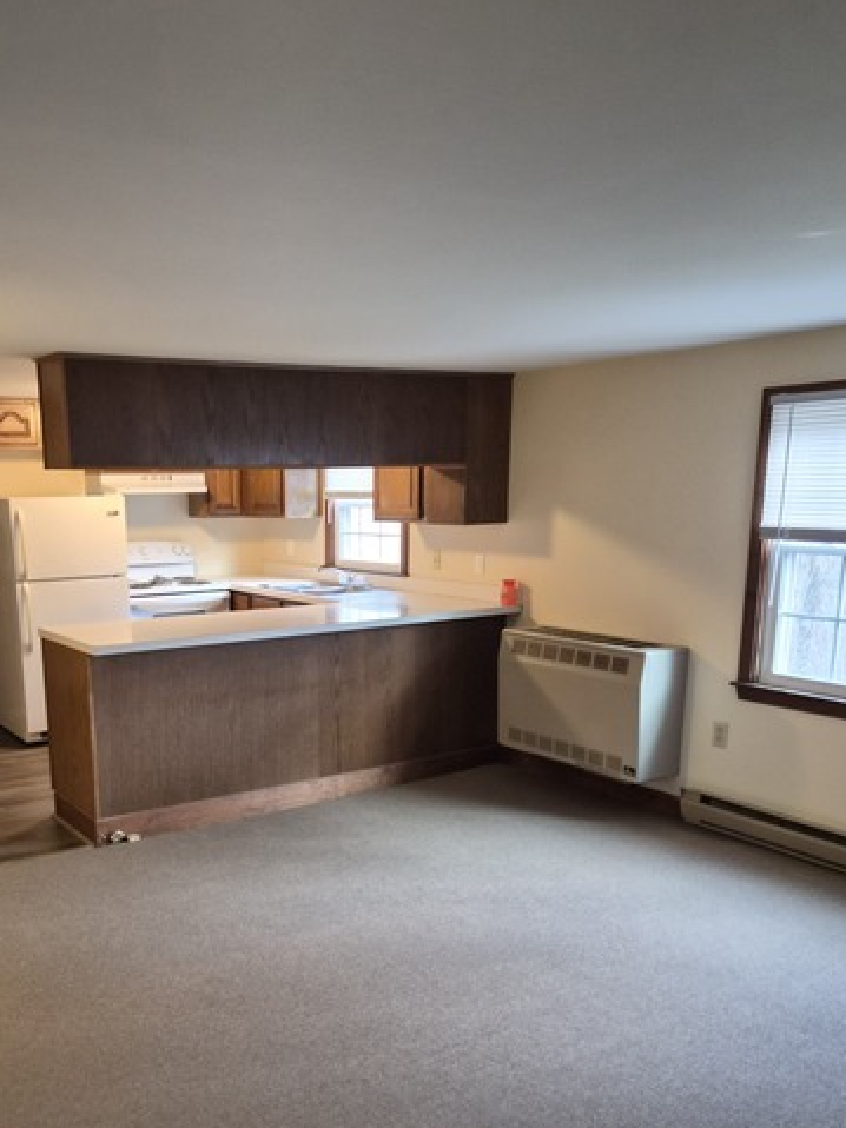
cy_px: 741
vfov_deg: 55.8
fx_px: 1043
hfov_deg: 43.6
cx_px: 287
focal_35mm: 32
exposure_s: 1/120
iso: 640
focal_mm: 5.4
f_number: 1.8
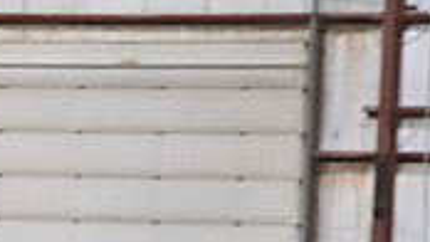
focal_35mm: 647
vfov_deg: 1.9
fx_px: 7379
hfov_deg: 3.3
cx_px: -269
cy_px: 468
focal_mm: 185
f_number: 3.5
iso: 2500
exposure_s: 1/250
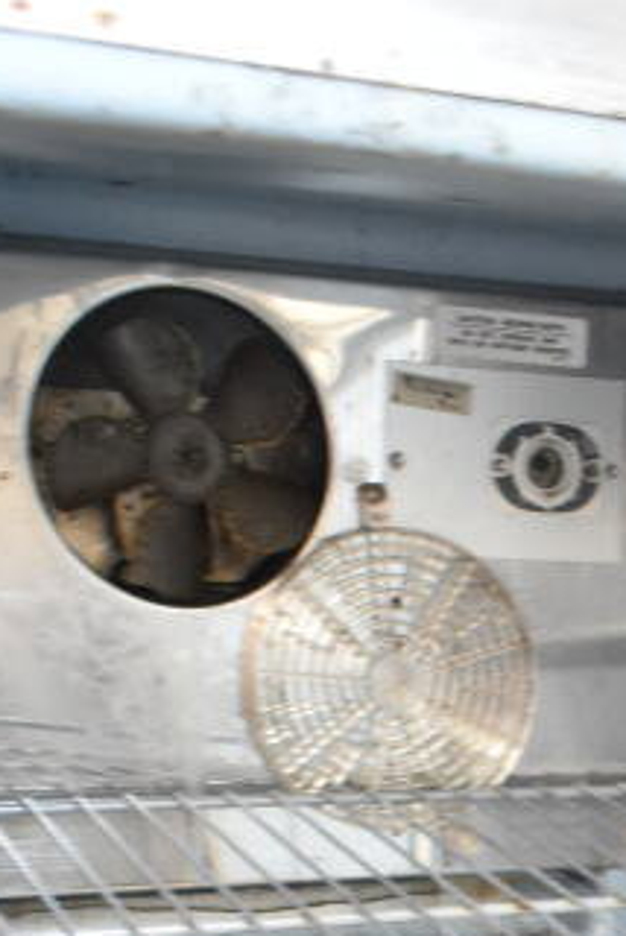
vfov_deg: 24.1
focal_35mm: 77
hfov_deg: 17.2
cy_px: 1097
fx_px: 2004
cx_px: 690
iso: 1600
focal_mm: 18
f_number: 3.5
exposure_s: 1/30
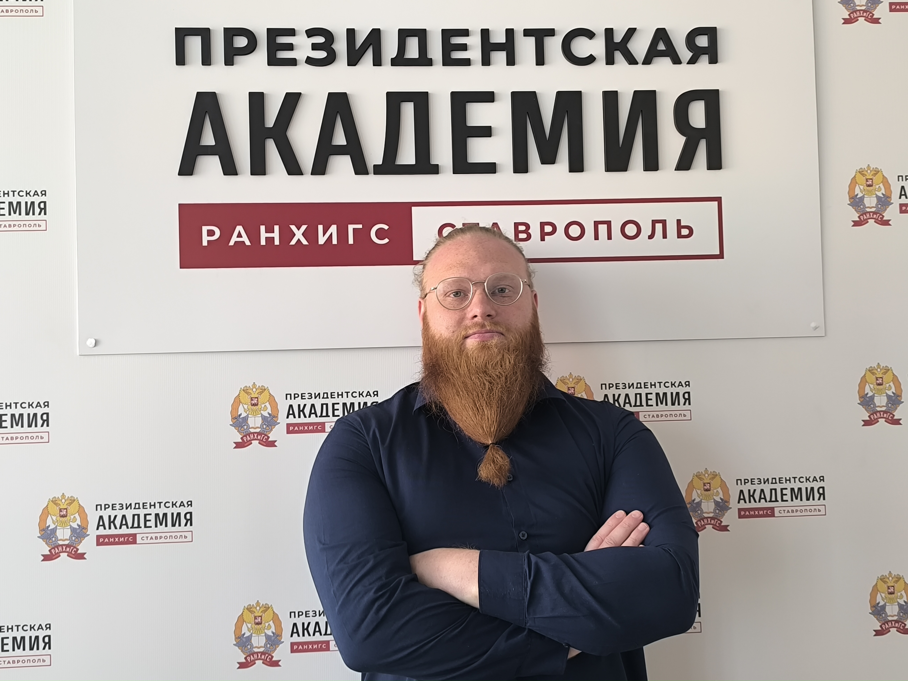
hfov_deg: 52.6
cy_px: 340
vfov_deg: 40.7
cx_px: 454
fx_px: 918
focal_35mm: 35
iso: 400
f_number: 1.65
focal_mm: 6.14
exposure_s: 1/100
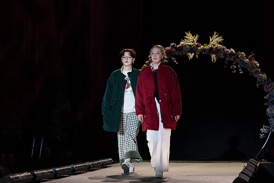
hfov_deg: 14.0
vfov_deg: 9.4
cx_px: 131
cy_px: 83
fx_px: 1113
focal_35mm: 146
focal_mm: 70
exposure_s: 1/640
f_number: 3.5
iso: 800
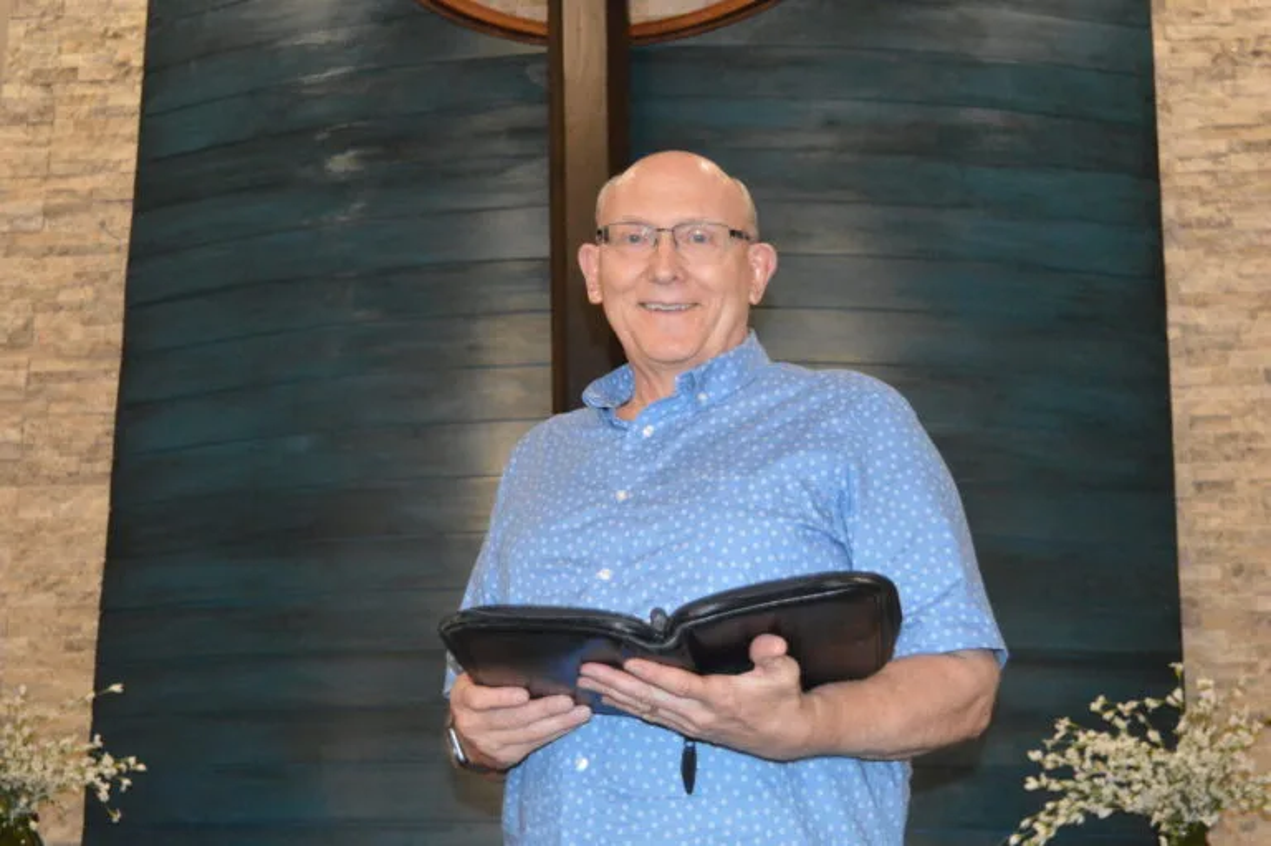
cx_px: 636
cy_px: 423
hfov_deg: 35.1
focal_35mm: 57
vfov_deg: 23.7
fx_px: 2011
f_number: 4.8
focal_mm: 38
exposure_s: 1/60
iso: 3200
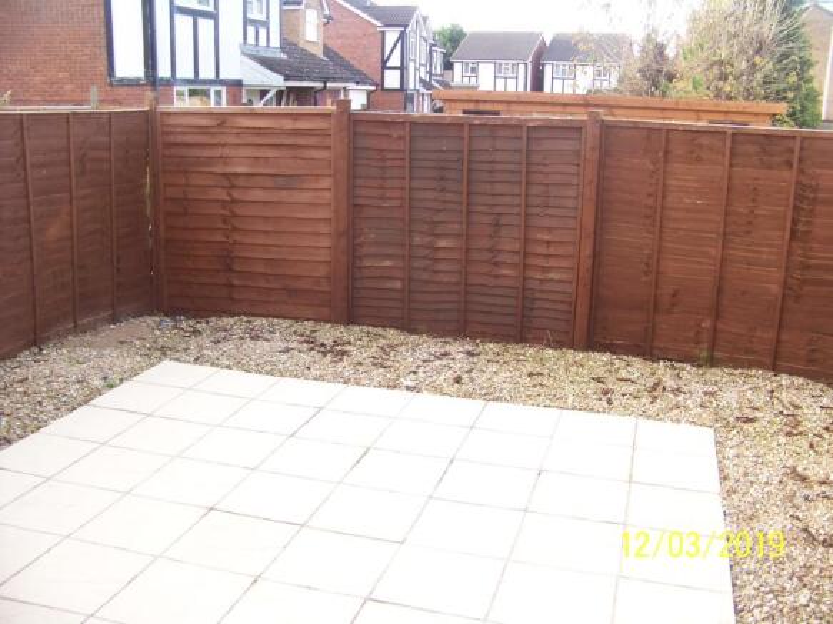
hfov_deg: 51.4
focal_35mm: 36
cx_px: 416
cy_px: 312
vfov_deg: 39.6
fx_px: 866
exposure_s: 1/100
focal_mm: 5.85
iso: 66
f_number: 2.8
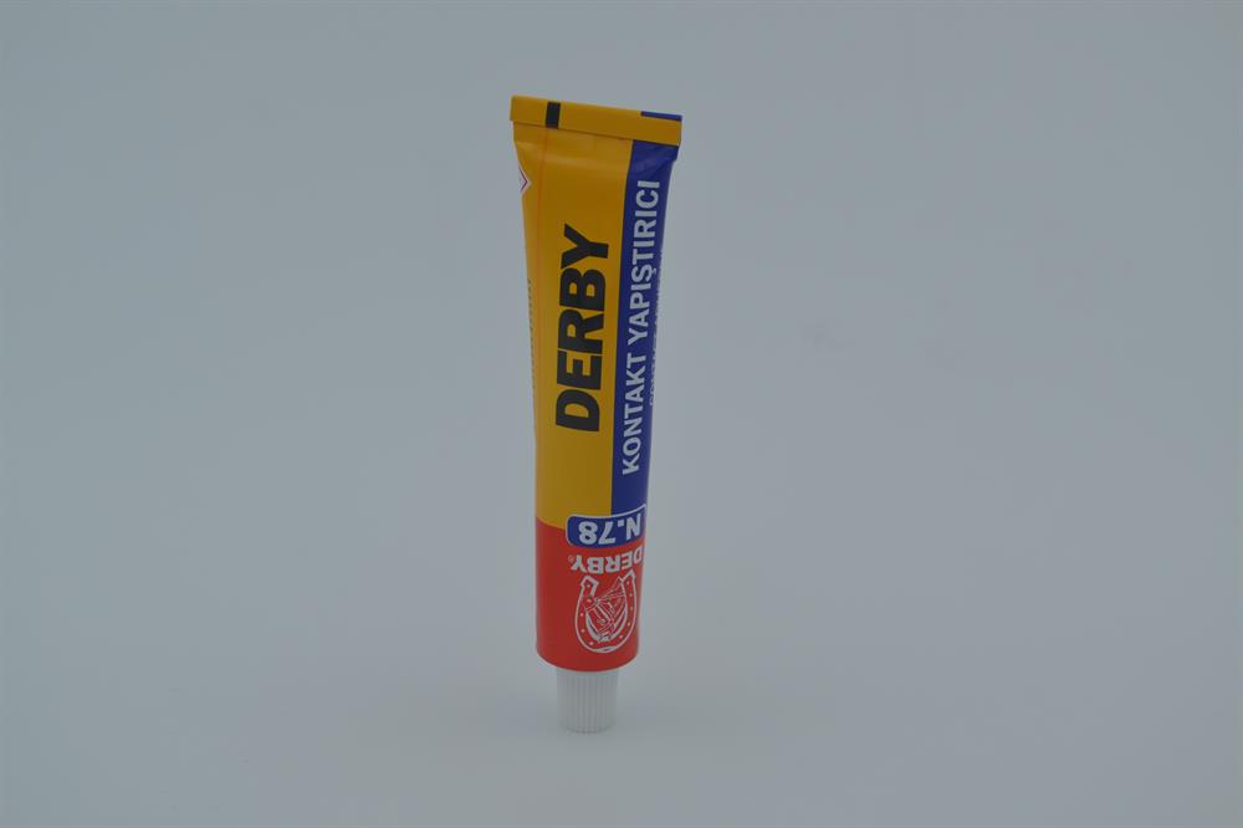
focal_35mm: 60
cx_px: 622
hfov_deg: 33.4
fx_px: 2071
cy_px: 414
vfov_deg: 22.6
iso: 100
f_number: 7.1
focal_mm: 40
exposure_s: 1/125
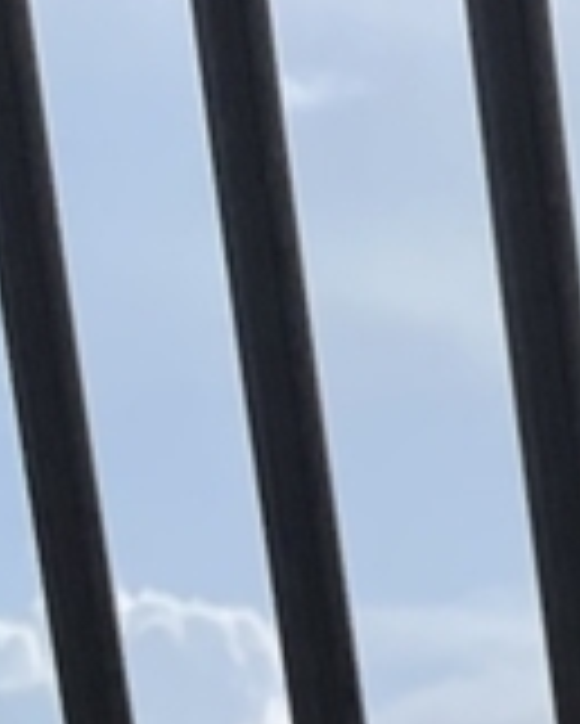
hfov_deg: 7.3
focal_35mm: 189
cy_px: 2577
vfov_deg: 7.9
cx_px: 1731
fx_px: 4052
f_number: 1.6
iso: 32
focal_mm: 4.2
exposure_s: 1/3861
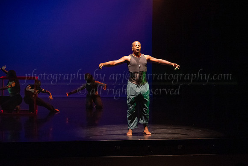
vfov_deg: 15.6
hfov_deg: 23.2
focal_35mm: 87
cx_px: 145
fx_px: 603
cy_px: 92
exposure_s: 1/400
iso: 4000
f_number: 4
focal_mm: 75
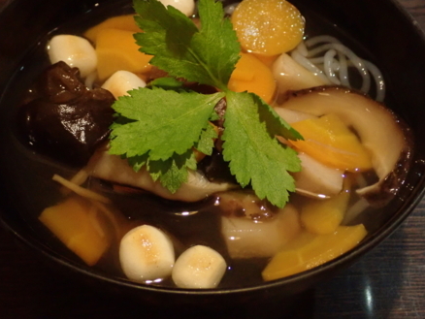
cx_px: 191
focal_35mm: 63
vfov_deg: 23.3
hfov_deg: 30.7
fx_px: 774
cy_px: 141
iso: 1250
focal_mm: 8.41
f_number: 3.1
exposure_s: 1/13
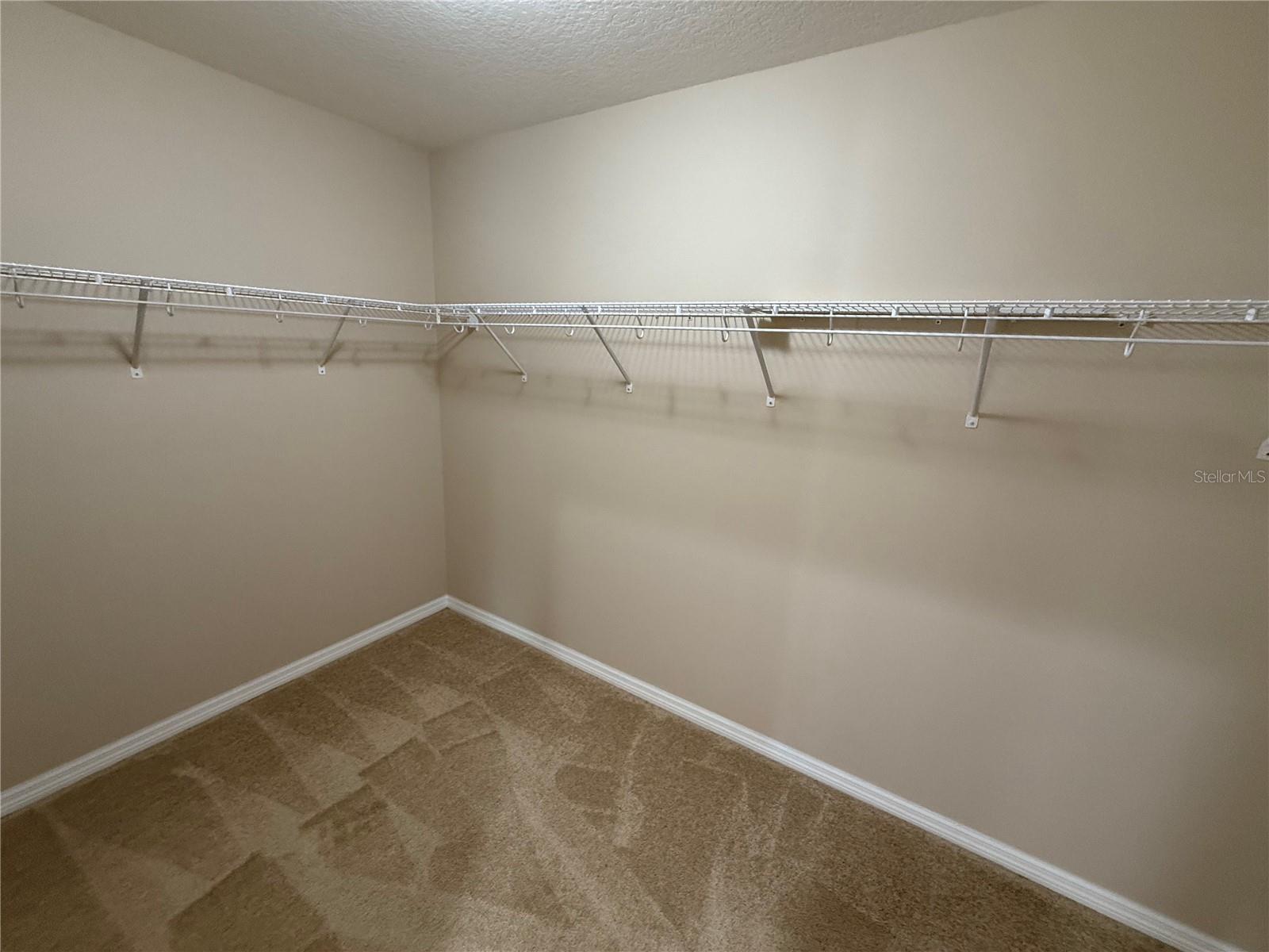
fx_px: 513
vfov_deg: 85.7
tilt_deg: -14.4
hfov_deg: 102.1
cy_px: 476
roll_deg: -2.8
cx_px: 634
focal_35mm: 14
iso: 250
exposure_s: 1/60
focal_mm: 2.22
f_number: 2.2
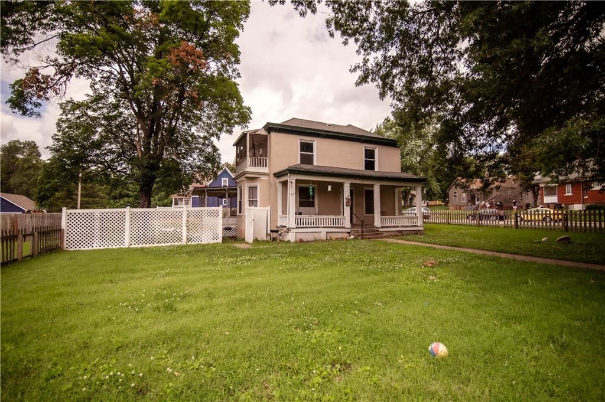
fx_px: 269
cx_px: 302
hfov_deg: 96.8
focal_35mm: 16
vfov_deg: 73.7
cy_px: 201
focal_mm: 16
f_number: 2.8
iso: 100
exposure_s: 1/4000
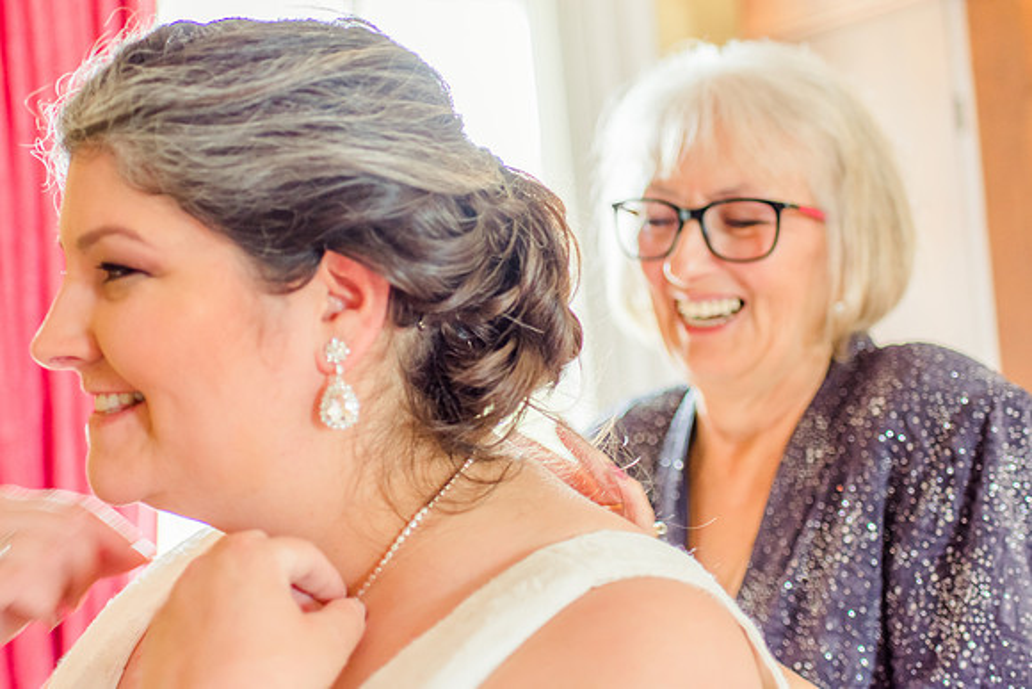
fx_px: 1505
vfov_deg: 25.8
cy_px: 344
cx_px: 516
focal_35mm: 52
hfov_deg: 37.8
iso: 800
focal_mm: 35
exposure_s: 1/100
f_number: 2
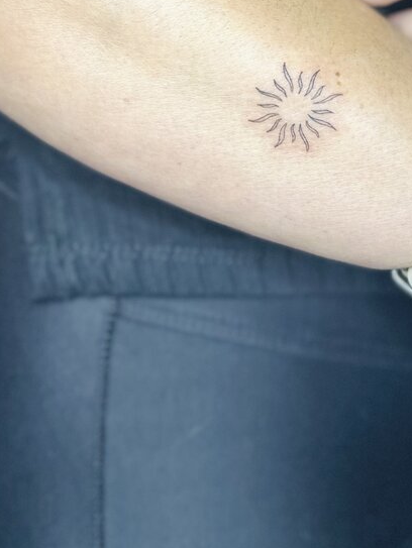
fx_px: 840
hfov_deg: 27.3
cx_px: 289
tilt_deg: -10.8
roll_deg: +0.4
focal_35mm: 53
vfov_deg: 33.5
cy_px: 17
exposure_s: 1/60
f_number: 1.78
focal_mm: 6.86
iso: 200
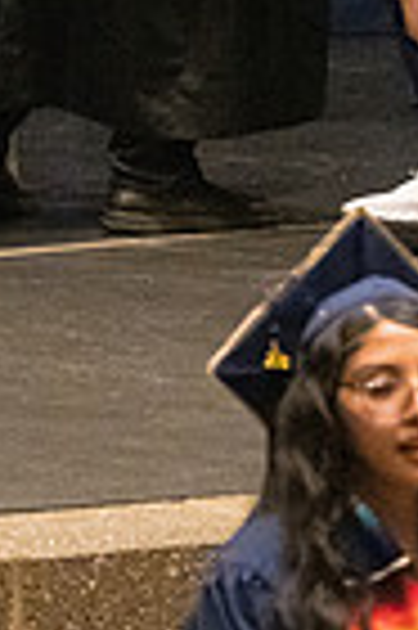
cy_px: -297
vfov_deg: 3.5
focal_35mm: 590
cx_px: 196
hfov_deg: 2.3
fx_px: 10301
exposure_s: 1/250
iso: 8000
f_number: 4.5
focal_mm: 122
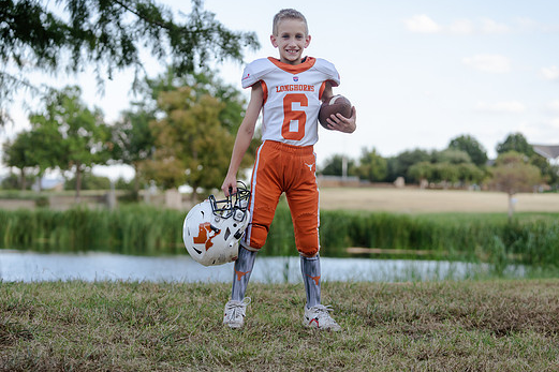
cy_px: 170
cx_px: 285
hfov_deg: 26.0
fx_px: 1211
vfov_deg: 17.5
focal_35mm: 78
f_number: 3.2
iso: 125
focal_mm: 70
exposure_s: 1/320
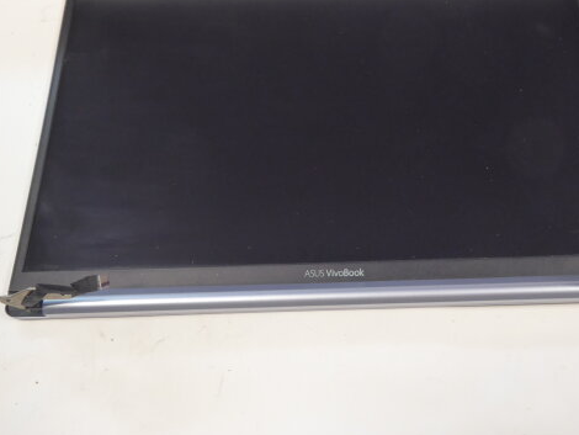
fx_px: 619
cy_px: 176
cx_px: 341
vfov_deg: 38.6
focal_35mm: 37
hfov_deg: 49.9
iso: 400
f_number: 3.5
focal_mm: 5
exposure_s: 1/25
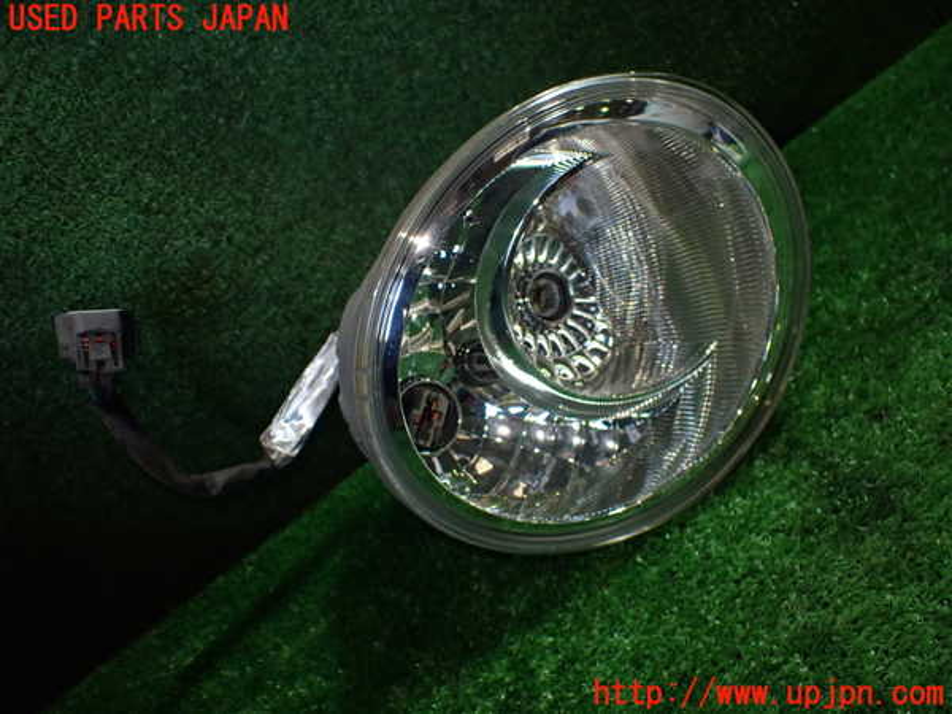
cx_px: 476
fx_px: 825
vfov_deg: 46.8
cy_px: 357
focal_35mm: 30
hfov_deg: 60.0
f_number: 2.3
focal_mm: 5.4
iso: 320
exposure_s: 1/125
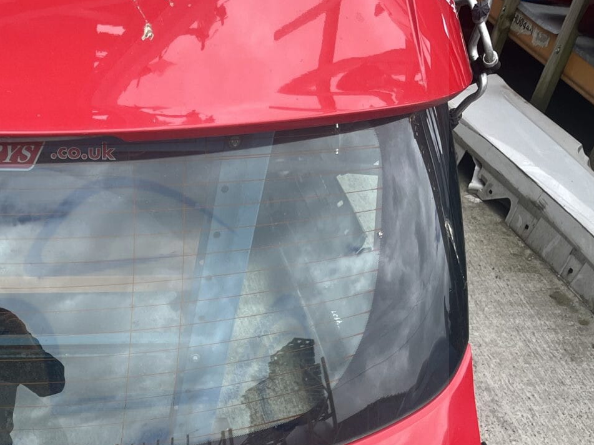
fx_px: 961
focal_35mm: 56
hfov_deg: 31.2
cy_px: 463
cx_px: -31
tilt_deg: -41.4
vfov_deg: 24.7
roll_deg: -0.5
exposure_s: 1/943
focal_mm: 5.1
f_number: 1.6
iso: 50
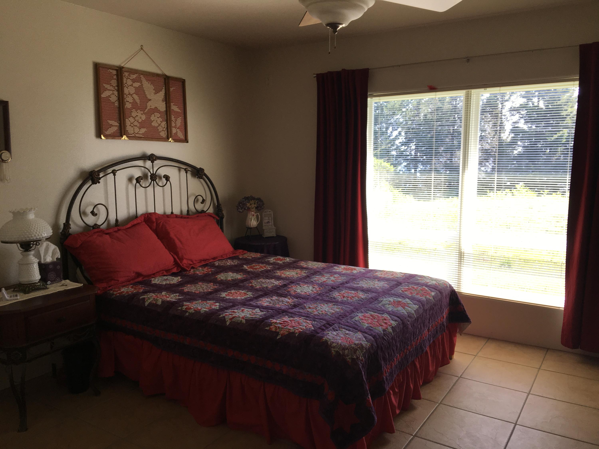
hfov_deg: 61.7
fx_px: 502
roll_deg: -0.5
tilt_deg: -8.9
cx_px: 300
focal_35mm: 29
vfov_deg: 48.2
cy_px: 224
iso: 32
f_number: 2.2
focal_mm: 4.15
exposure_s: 1/120
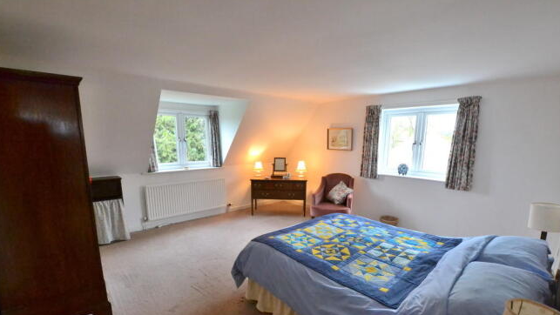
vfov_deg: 66.5
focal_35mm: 16
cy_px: 188
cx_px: 280
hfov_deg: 99.4
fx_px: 238
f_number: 8
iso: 3200
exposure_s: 1/40
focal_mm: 10
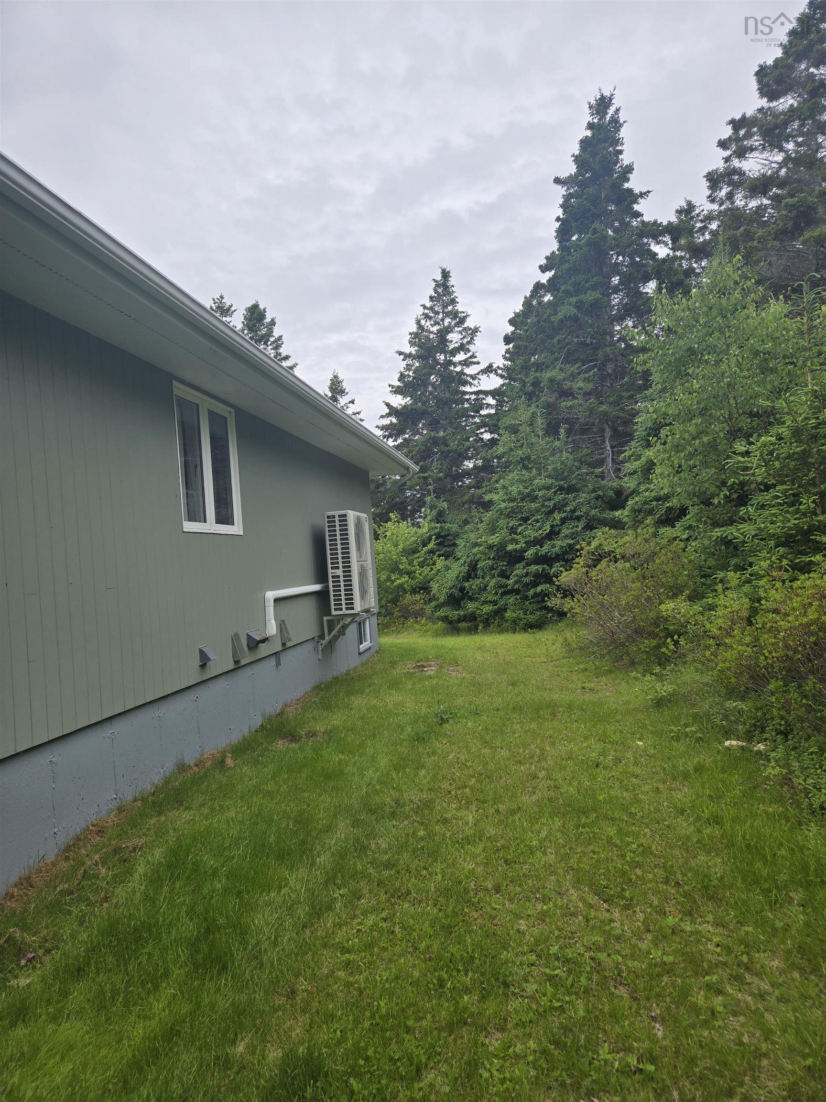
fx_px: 732
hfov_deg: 58.9
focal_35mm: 23
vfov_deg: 73.9
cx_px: 413
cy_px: 551
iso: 25
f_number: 1.8
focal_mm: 5.4
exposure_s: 1/1681
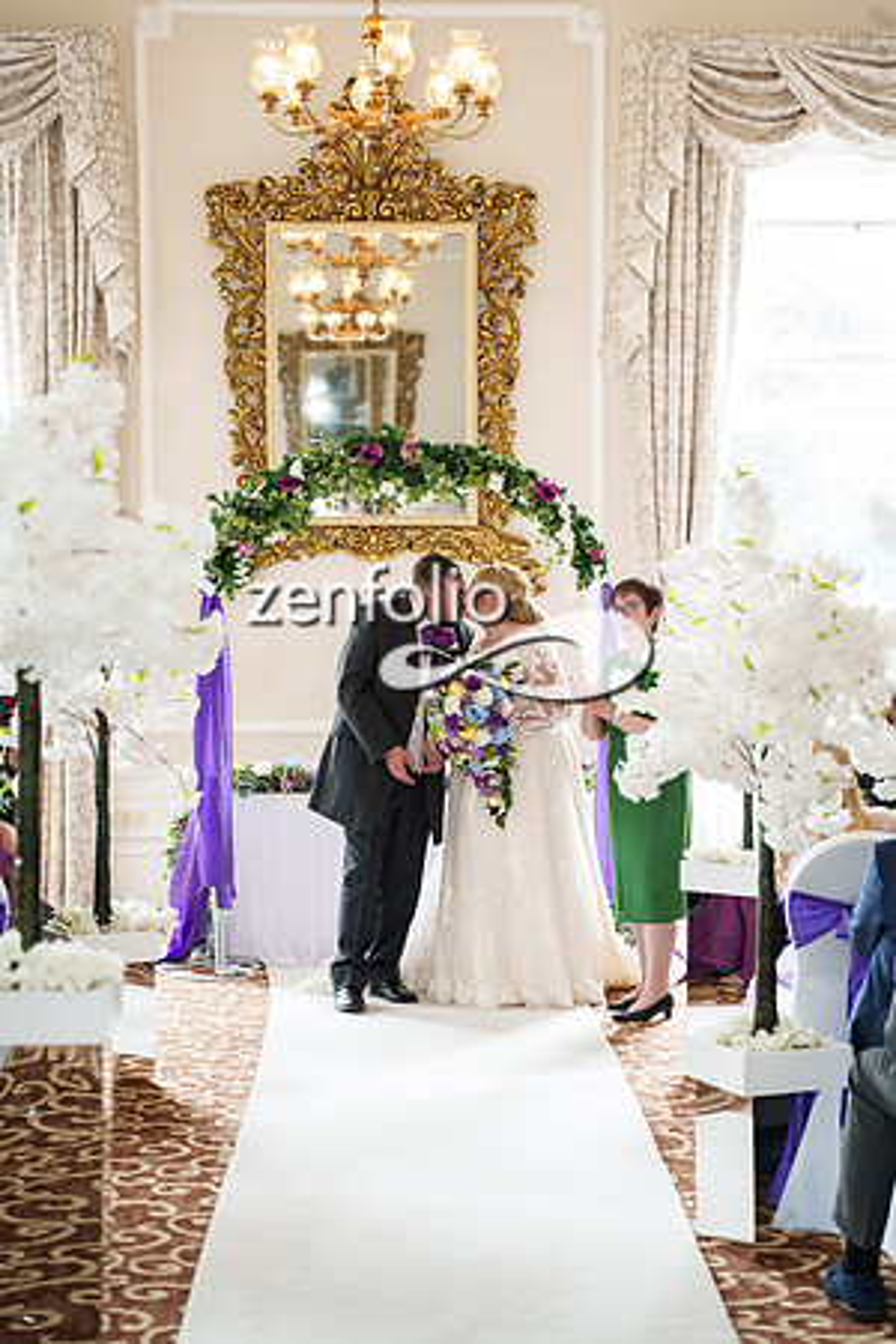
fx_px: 2800
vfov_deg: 27.0
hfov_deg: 18.2
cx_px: 448
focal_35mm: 75
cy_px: 672
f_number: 3.5
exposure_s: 1/250
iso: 1600
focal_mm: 75
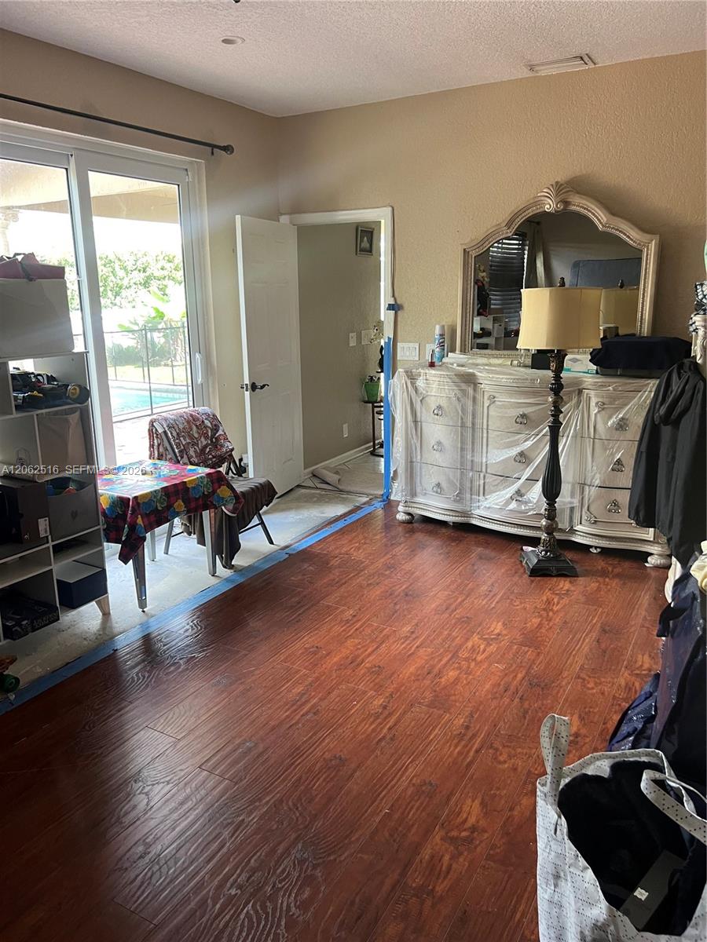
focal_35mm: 26
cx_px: 354
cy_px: 471
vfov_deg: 67.3
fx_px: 708
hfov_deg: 53.1
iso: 160
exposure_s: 1/60
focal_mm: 5.7
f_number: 1.5
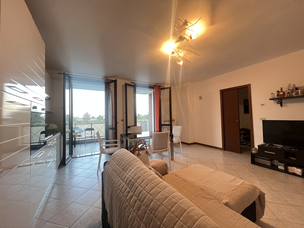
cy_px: 114
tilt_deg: +1.0
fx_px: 114
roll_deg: +1.7
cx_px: 152
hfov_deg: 106.2
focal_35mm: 13
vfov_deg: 89.9
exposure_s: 1/50
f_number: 1.8
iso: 400
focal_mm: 1.57
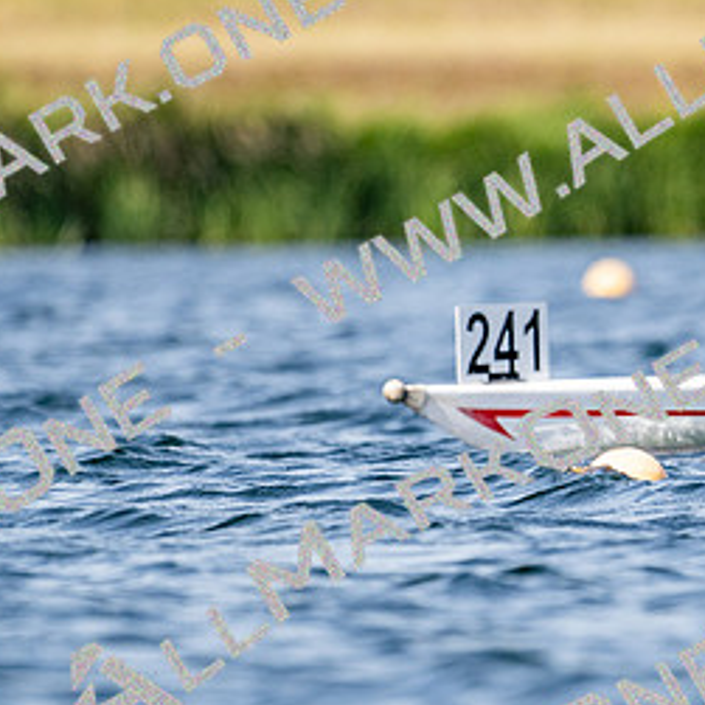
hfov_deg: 1.5
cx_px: 638
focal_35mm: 1179
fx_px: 27166
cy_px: 331
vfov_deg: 1.5
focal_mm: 400
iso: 220
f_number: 4.5
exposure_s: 1/2500
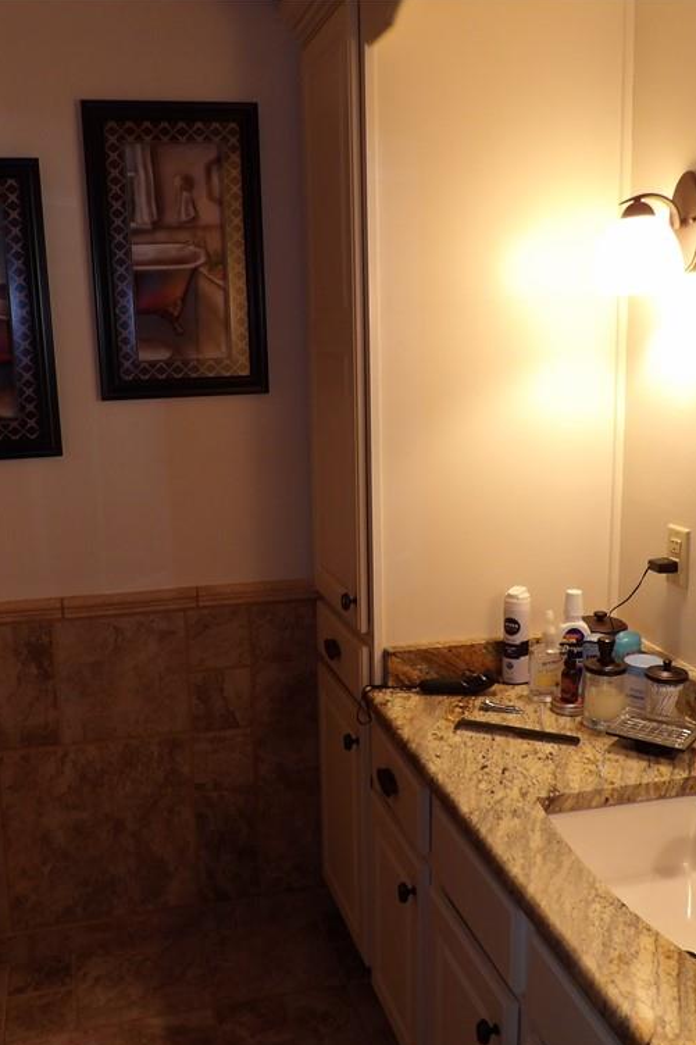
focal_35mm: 34
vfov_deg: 55.8
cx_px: 328
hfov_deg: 38.9
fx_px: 986
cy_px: 529
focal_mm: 4.3
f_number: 2.8
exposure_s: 1/33
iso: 116
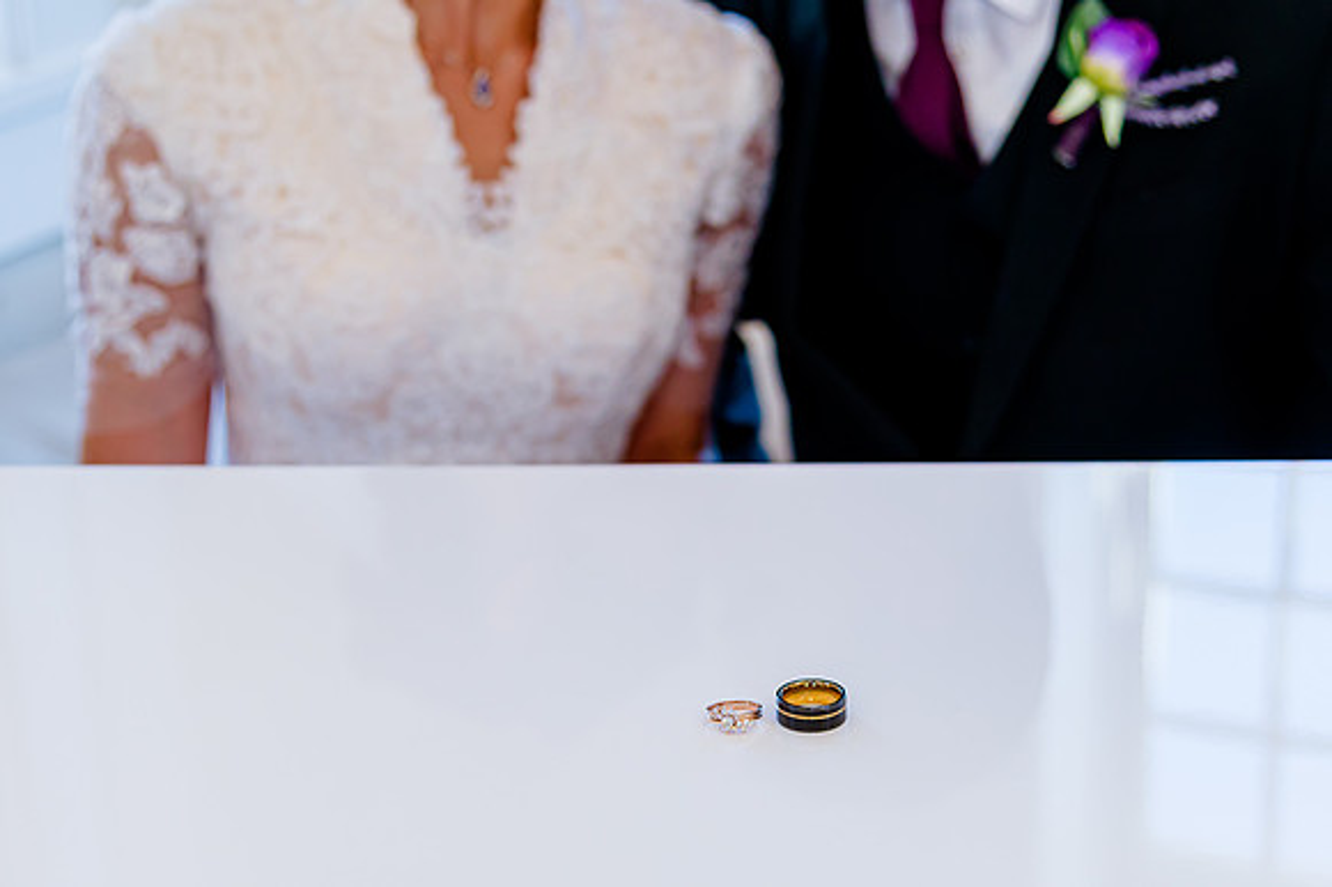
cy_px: 618
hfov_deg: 27.9
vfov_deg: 18.7
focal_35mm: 73
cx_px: 693
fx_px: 2682
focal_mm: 50
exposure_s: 1/250
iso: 800
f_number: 4
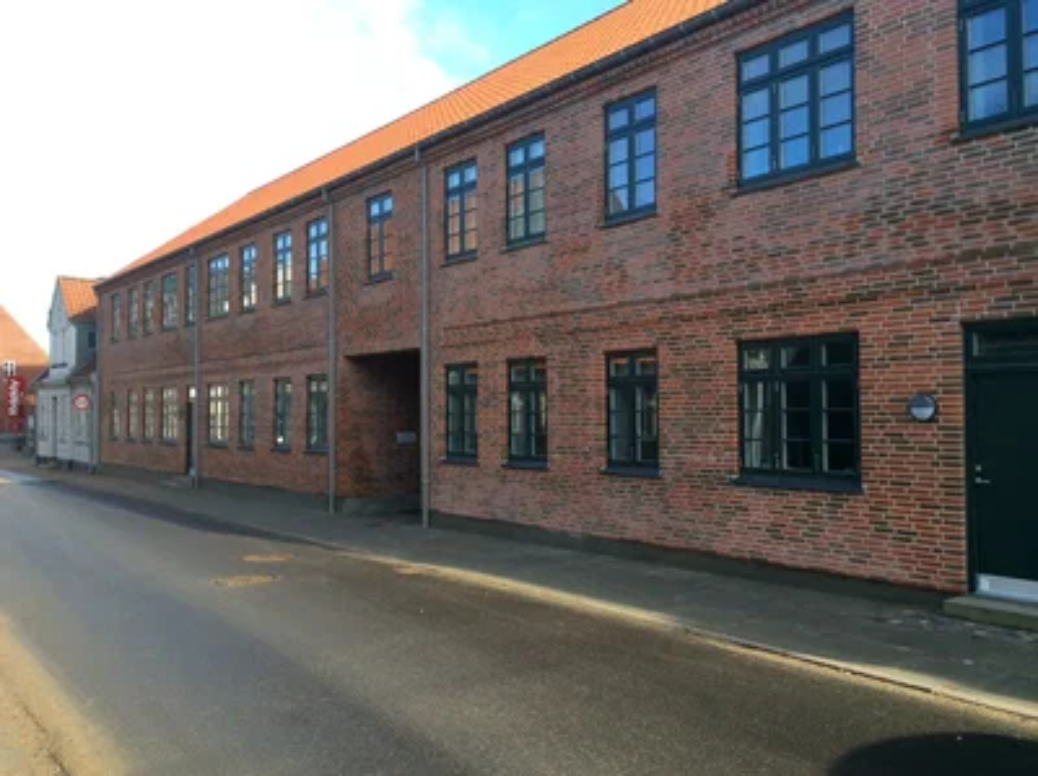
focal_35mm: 32
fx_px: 958
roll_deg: +0.4
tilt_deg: +2.2
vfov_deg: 44.1
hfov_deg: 56.9
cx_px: 519
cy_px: 388
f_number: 2.4
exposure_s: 1/329
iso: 32
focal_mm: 3.3
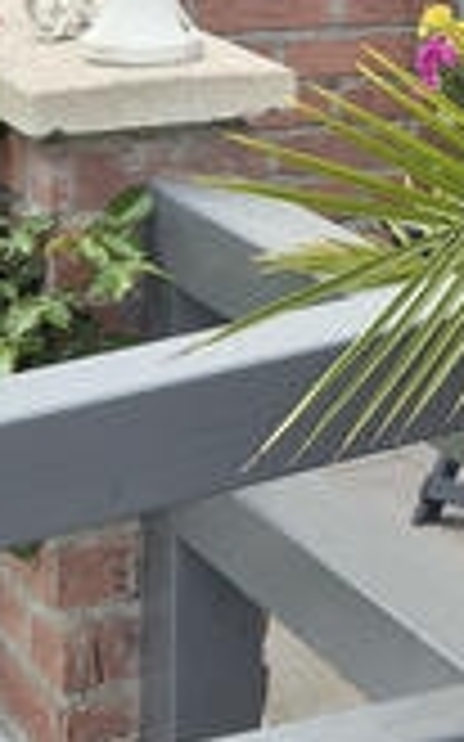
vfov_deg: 18.6
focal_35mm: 112
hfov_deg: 10.7
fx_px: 2268
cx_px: 919
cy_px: 301
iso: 25
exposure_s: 1/408
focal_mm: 5.4
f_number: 1.8
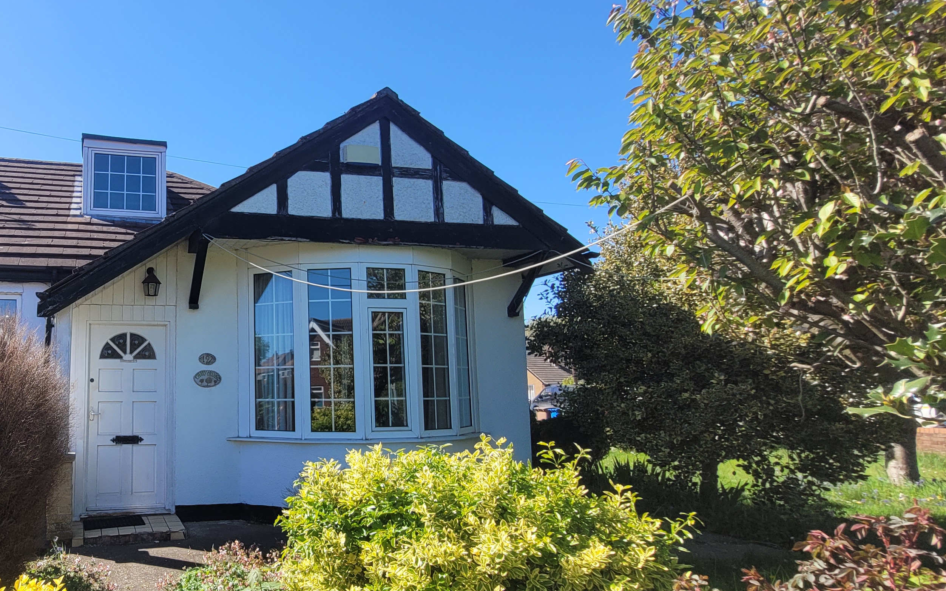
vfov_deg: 54.9
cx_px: 215
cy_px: 333
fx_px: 567
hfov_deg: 72.9
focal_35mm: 22
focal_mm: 1.74
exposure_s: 1/834
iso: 40
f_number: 2.2
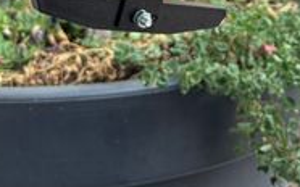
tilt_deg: +1.9
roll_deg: +0.6
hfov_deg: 21.5
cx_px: 261
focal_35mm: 95
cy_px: -187
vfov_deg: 12.2
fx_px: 776
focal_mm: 5.96
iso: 50
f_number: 1.6
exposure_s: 1/121
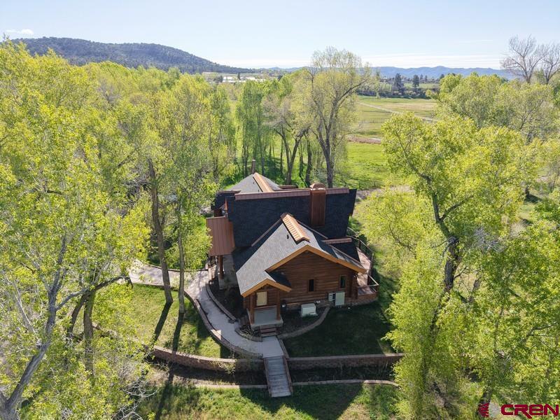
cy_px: 210
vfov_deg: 56.8
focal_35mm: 24
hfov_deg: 71.6
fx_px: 388
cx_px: 280
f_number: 1.8
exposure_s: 1/2500
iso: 400
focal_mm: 8.67
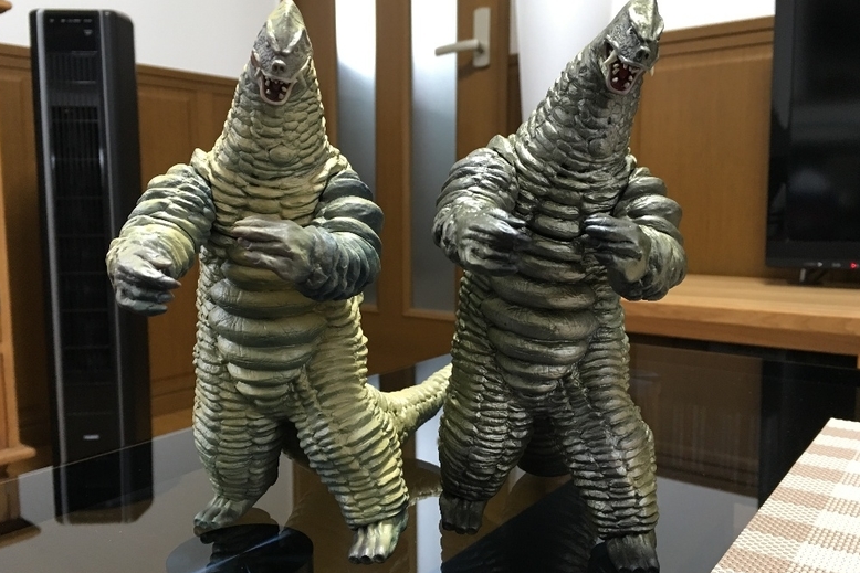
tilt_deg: -6.3
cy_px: 276
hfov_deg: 60.3
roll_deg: +1.5
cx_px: 434
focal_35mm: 31
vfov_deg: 42.3
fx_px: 741
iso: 64
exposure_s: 1/15
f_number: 2.2
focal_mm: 4.15
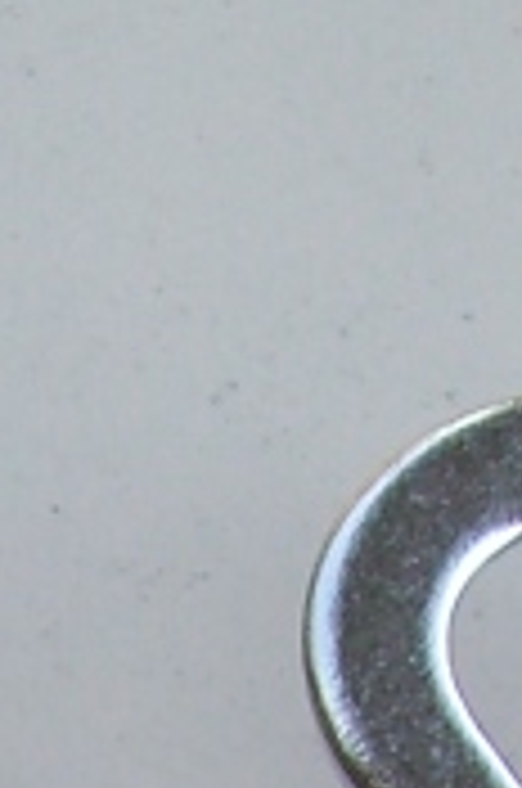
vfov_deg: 5.4
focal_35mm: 362
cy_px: 2332
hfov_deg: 3.8
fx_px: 7904
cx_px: -158
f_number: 2.7
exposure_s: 1/250
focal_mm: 6.2
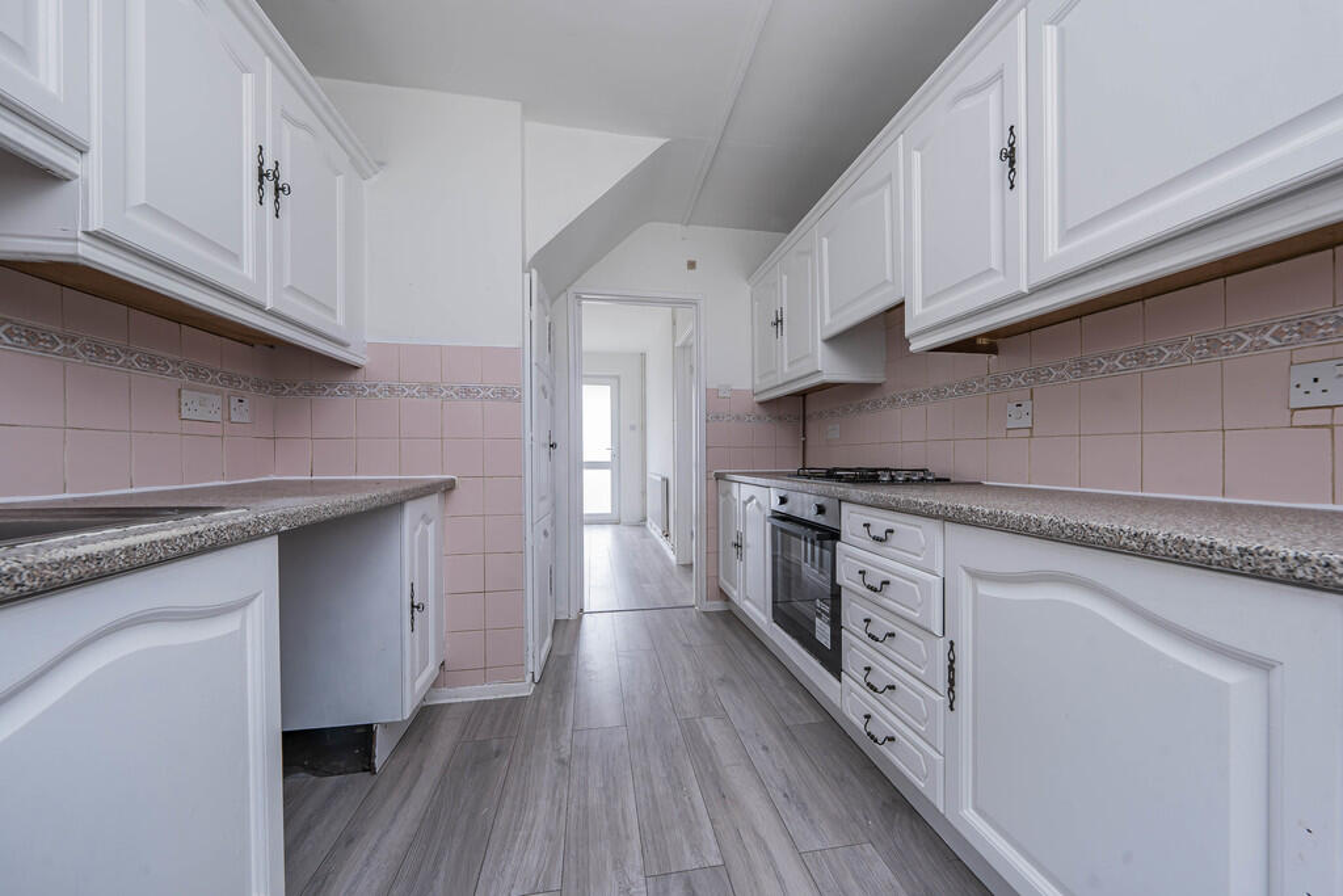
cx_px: 672
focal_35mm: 12
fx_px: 448
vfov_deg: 90.0
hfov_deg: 112.6
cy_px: 448
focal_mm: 12
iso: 320
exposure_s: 1/13
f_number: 9
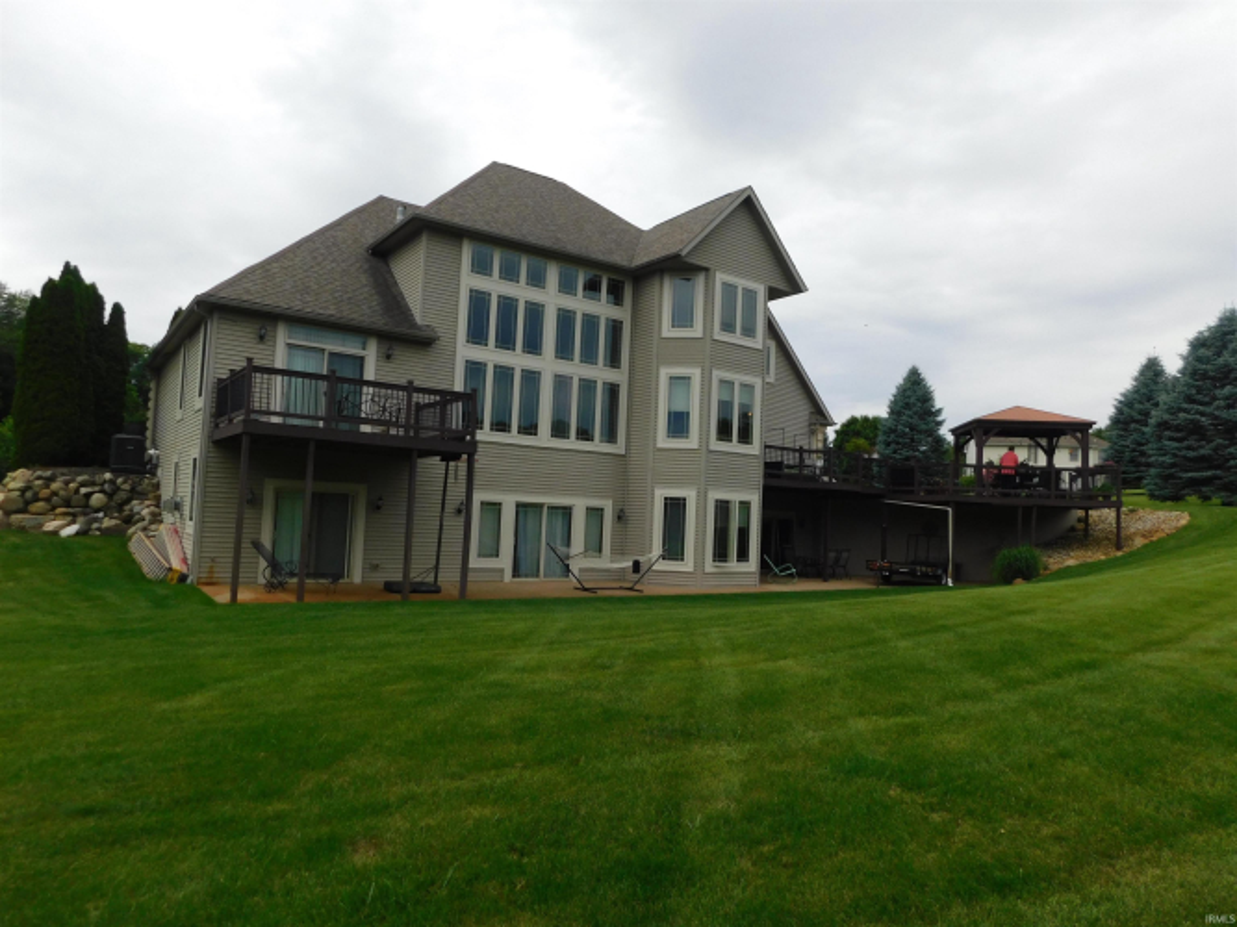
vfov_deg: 58.9
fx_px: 822
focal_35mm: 23
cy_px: 464
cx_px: 618
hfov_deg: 73.9
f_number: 6
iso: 125
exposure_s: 1/500
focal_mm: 4
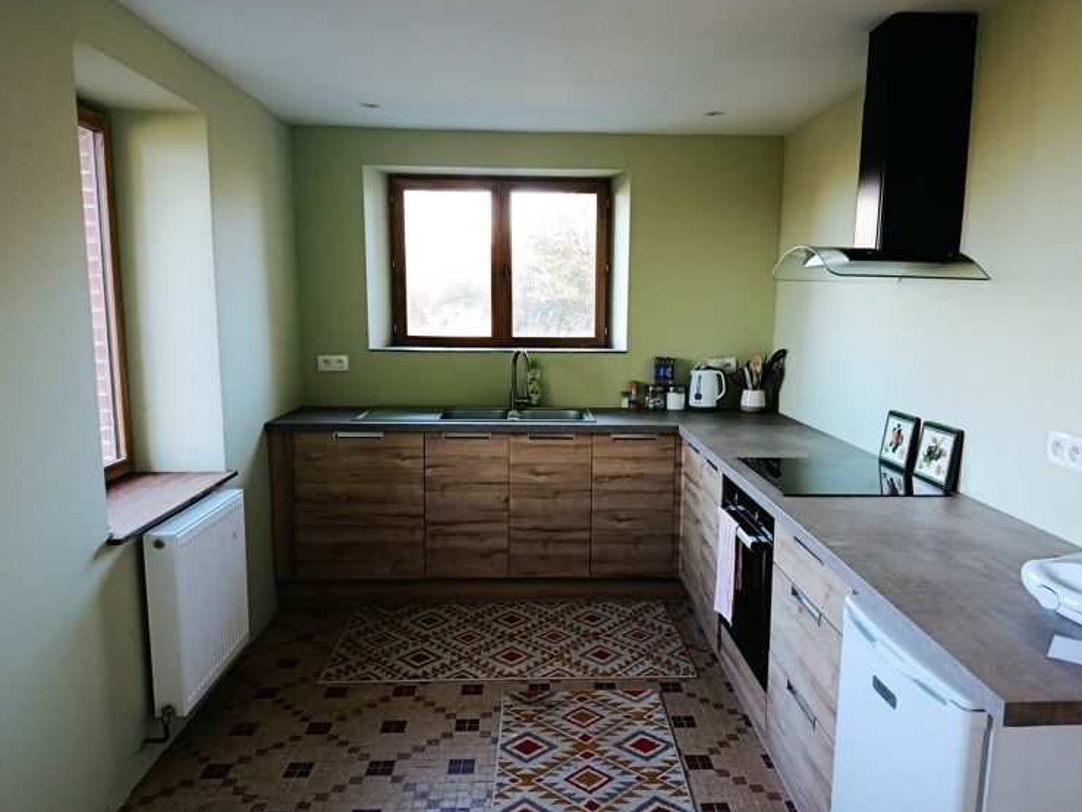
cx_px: 573
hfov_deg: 67.2
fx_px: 813
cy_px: 425
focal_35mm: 26
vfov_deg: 53.1
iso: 799
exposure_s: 1/100
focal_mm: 5.24
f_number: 1.7
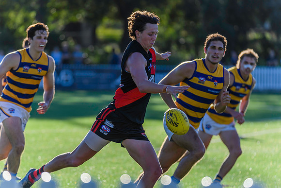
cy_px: 94
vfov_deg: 3.8
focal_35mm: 360
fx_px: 2811
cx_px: 140
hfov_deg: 5.7
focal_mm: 360
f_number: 6
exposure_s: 1/1600
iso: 800
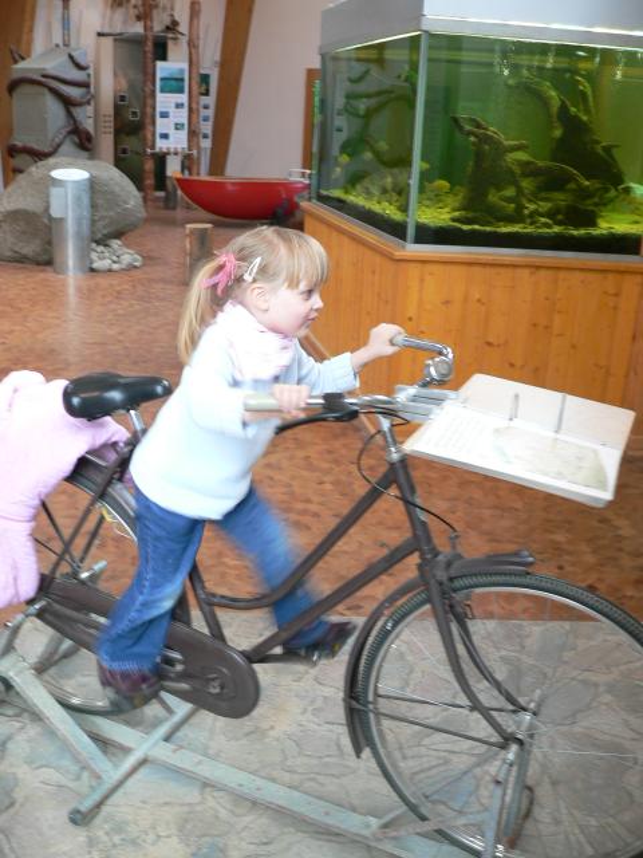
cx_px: 322
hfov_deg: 39.7
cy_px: 429
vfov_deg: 51.4
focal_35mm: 36
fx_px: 892
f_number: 2.8
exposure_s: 1/10
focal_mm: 6
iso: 100
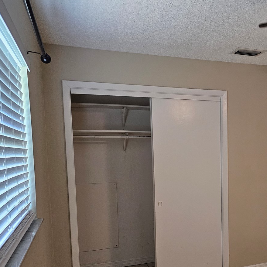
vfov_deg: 44.2
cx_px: 217
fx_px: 323
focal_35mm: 37
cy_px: 181
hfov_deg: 42.7
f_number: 1.7
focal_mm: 6.3
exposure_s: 1/120
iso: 640
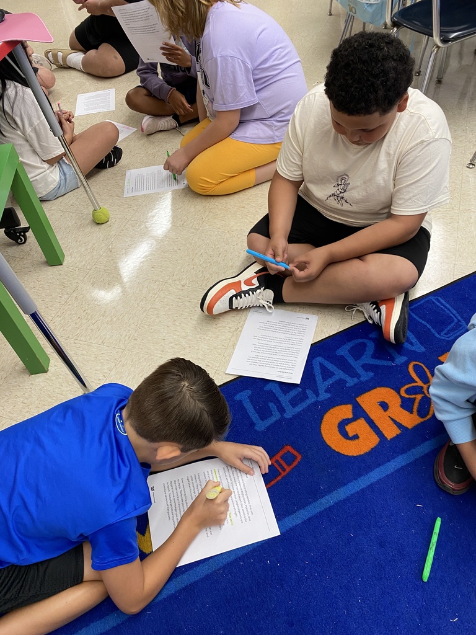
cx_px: 238
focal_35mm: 26
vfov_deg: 67.3
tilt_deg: -46.7
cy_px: 318
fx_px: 477
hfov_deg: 53.1
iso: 100
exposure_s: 1/60
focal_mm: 4.25
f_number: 1.8
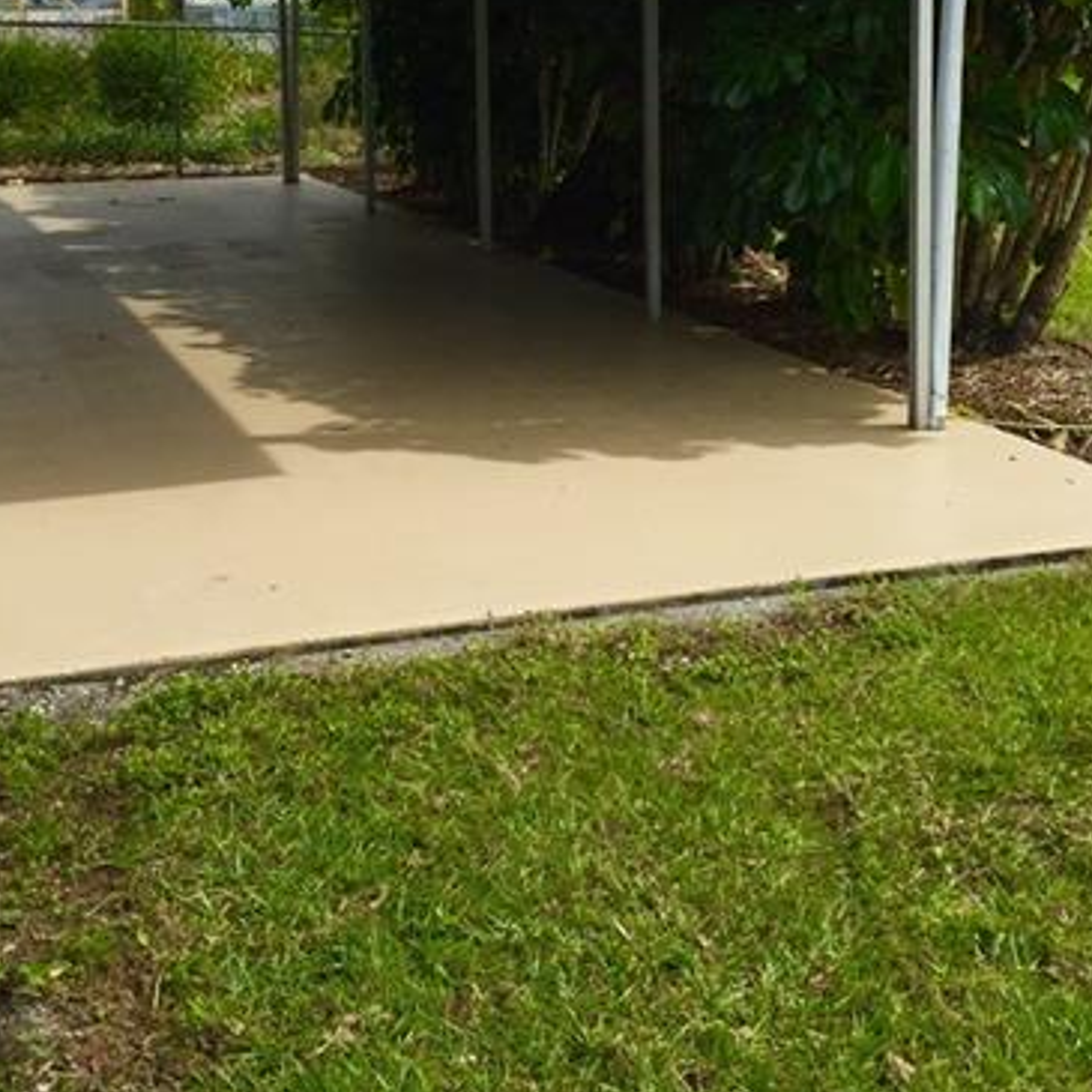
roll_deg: +2.1
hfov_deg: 31.6
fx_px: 1927
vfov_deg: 30.7
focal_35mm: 54
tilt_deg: -6.8
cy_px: 197
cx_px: 443
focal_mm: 4.15
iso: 32
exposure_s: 1/2326
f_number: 2.2
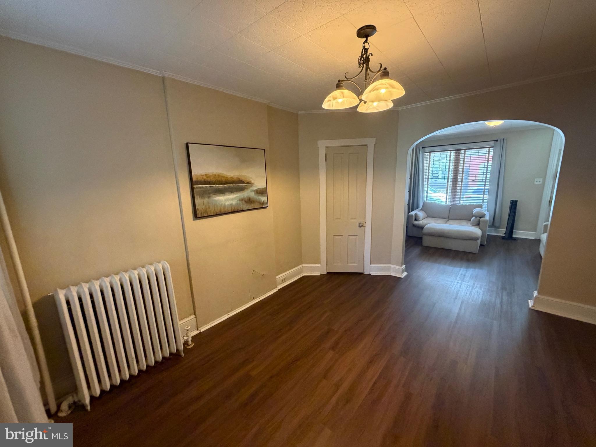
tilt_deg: -10.6
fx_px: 241
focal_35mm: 14
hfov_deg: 102.1
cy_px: 224
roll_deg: +2.6
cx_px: 298
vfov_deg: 85.7
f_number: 2.2
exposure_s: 1/60
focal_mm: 2.22
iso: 500
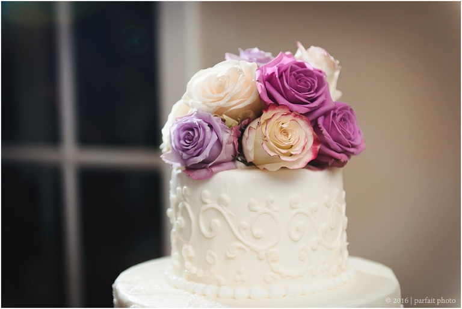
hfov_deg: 28.8
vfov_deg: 19.5
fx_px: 899
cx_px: 231
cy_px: 154
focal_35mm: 70
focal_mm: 70
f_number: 2.8
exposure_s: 1/200
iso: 400
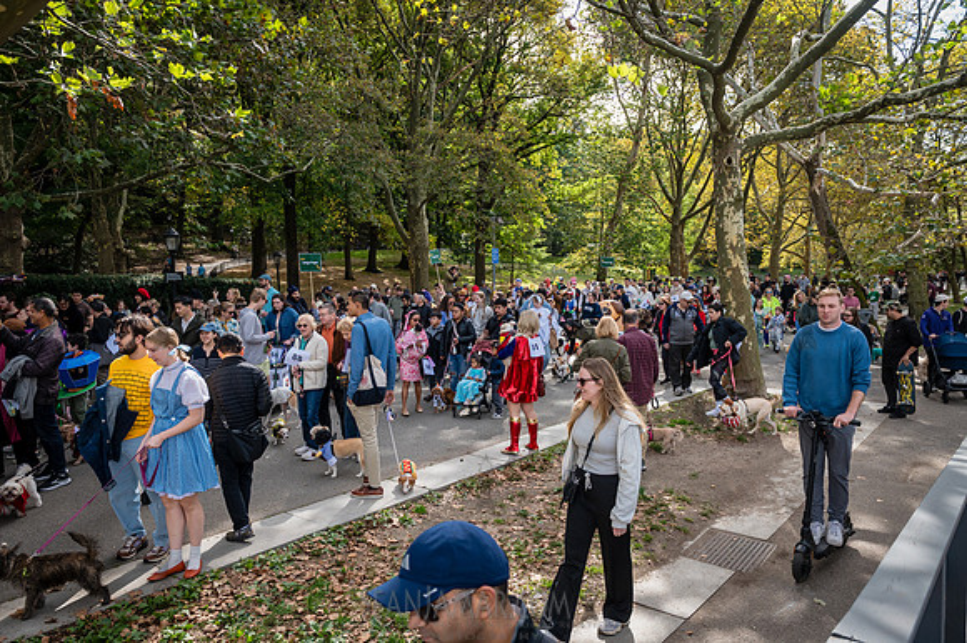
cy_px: 322
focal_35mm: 26
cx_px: 484
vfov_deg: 49.5
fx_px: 698
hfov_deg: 69.4
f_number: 5
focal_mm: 26
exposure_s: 1/1250
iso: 1000
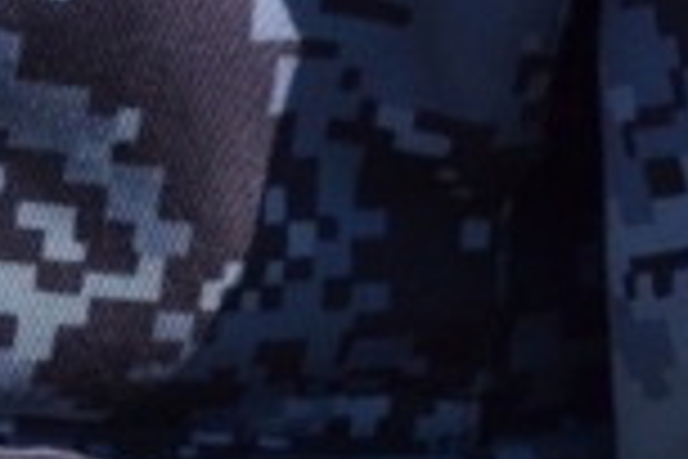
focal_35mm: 280
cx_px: 1093
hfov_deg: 7.2
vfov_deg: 4.9
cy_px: -230
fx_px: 5351
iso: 100
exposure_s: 1/200
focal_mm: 38
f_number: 7.1
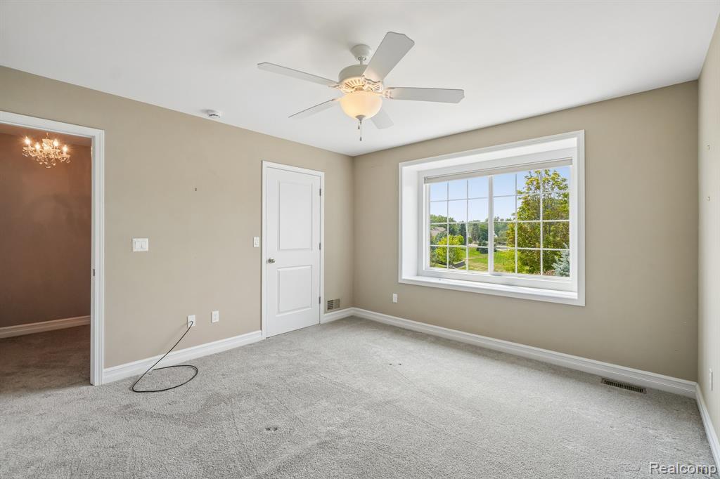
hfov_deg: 100.4
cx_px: 360
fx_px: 300
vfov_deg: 77.3
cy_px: 240
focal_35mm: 15
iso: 100
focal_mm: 10
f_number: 8
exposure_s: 1/30
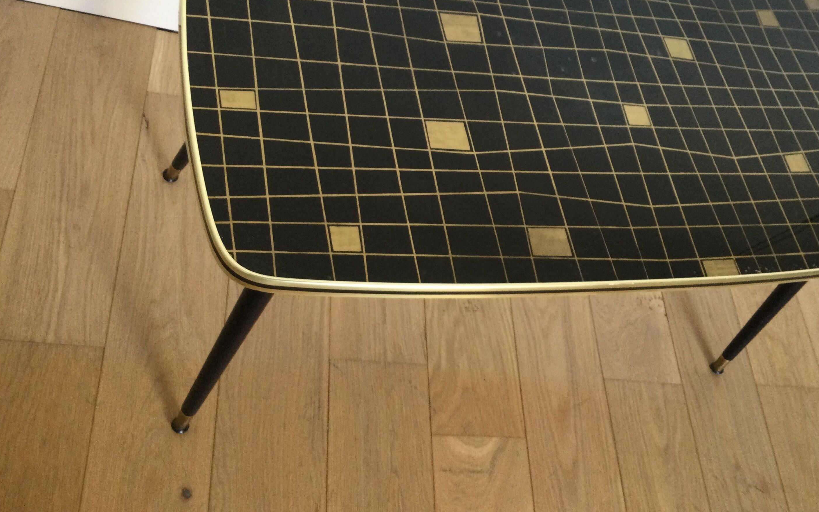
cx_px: 470
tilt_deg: -50.0
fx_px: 848
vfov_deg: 33.4
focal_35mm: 38
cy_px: 180
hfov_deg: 51.4
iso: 80
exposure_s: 1/33
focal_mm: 3.3
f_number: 2.4
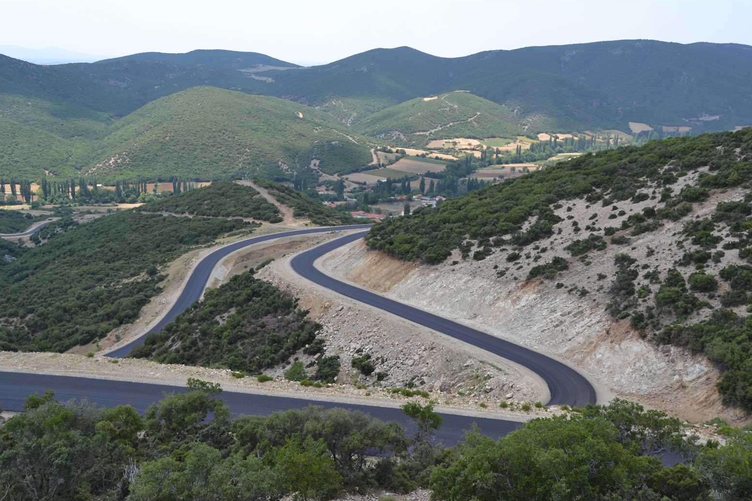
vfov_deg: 37.3
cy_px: 256
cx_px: 383
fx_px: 742
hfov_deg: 53.8
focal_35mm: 36
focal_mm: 23
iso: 100
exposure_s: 1/200
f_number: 7.1
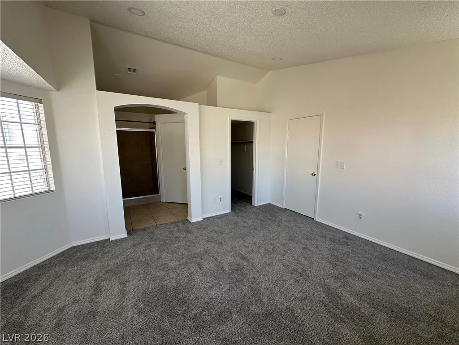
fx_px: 186
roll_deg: +0.1
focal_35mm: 14
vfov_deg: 85.7
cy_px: 172
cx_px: 230
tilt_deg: -7.4
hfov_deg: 102.1
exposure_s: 1/99
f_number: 2.2
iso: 160
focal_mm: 2.22
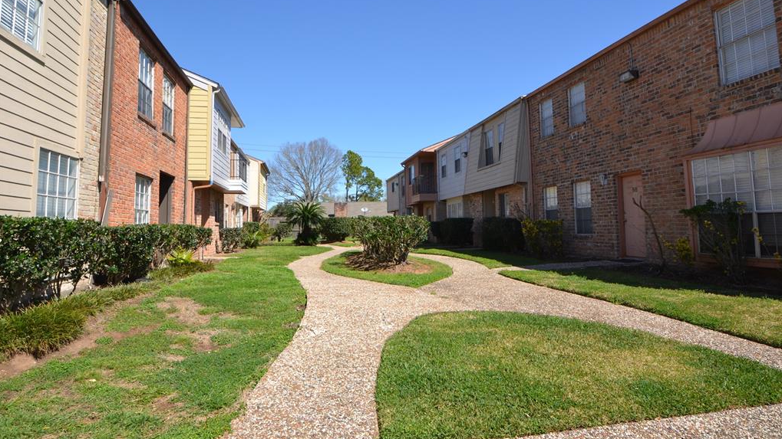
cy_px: 188
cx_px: 391
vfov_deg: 54.4
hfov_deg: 85.1
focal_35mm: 21
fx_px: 426
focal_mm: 13
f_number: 8
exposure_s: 1/200
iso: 100
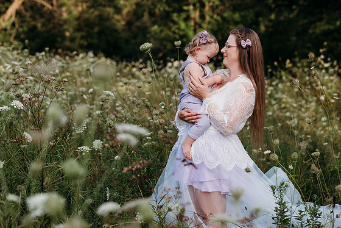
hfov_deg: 23.1
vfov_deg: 15.6
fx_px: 834
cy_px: 114
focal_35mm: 88
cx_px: 165
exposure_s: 1/1250
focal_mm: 85
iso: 250
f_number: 3.5
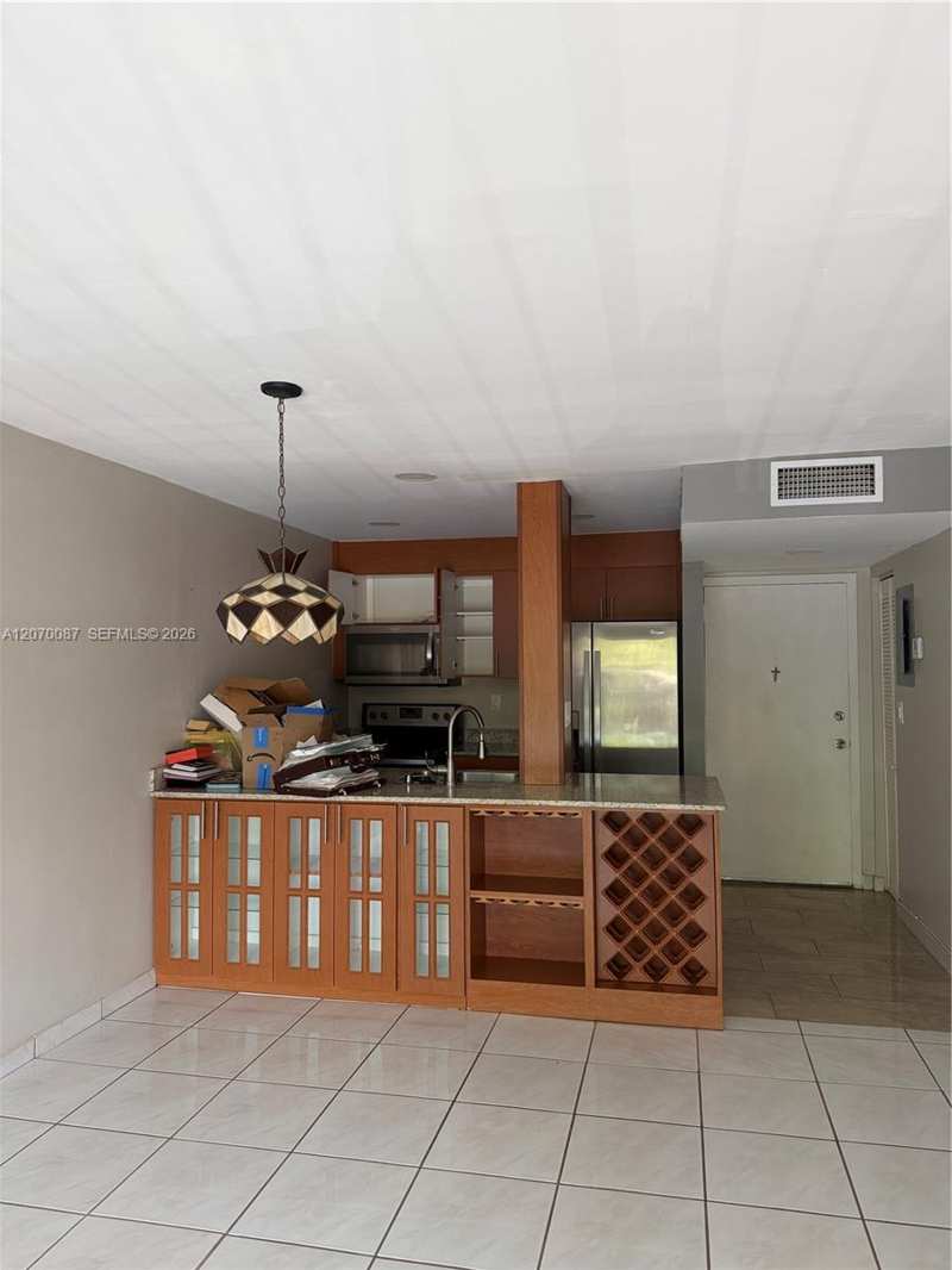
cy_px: 635
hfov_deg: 56.8
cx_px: 476
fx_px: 880
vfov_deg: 71.6
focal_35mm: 24
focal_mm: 6.76
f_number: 1.78
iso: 200
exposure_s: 1/121
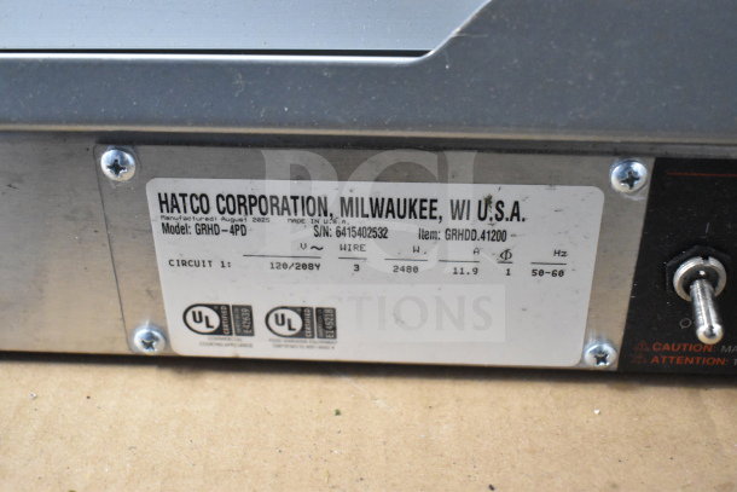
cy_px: 246
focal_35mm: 45
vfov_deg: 29.9
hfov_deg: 43.6
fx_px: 921
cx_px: 368
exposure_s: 1/50
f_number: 4.2
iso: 8000
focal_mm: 30
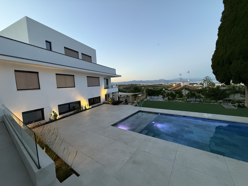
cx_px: 124
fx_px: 100
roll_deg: +3.1
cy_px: 93
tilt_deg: -5.3
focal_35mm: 14
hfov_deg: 102.1
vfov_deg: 85.7
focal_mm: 2.22
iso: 500
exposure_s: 1/60
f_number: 2.2
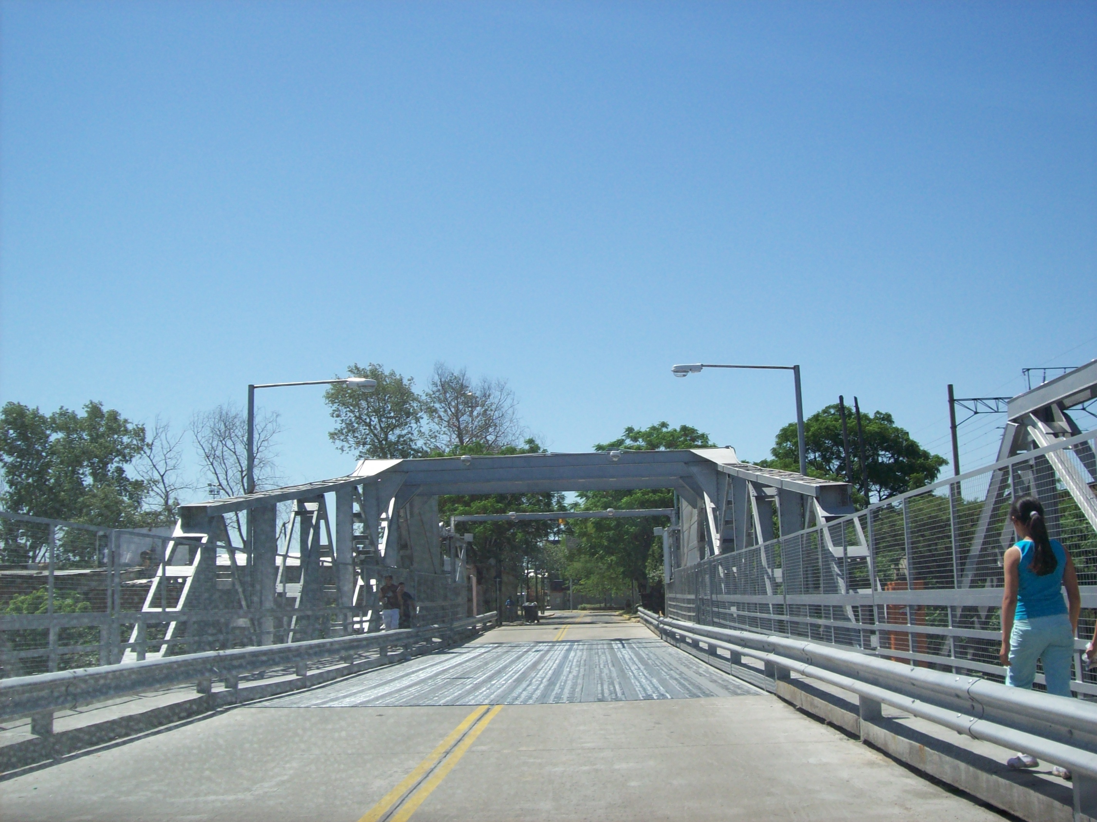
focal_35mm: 36
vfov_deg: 39.6
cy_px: 411
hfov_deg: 51.4
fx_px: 1140
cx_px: 548
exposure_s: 1/479
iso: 80
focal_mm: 6
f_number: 4.8
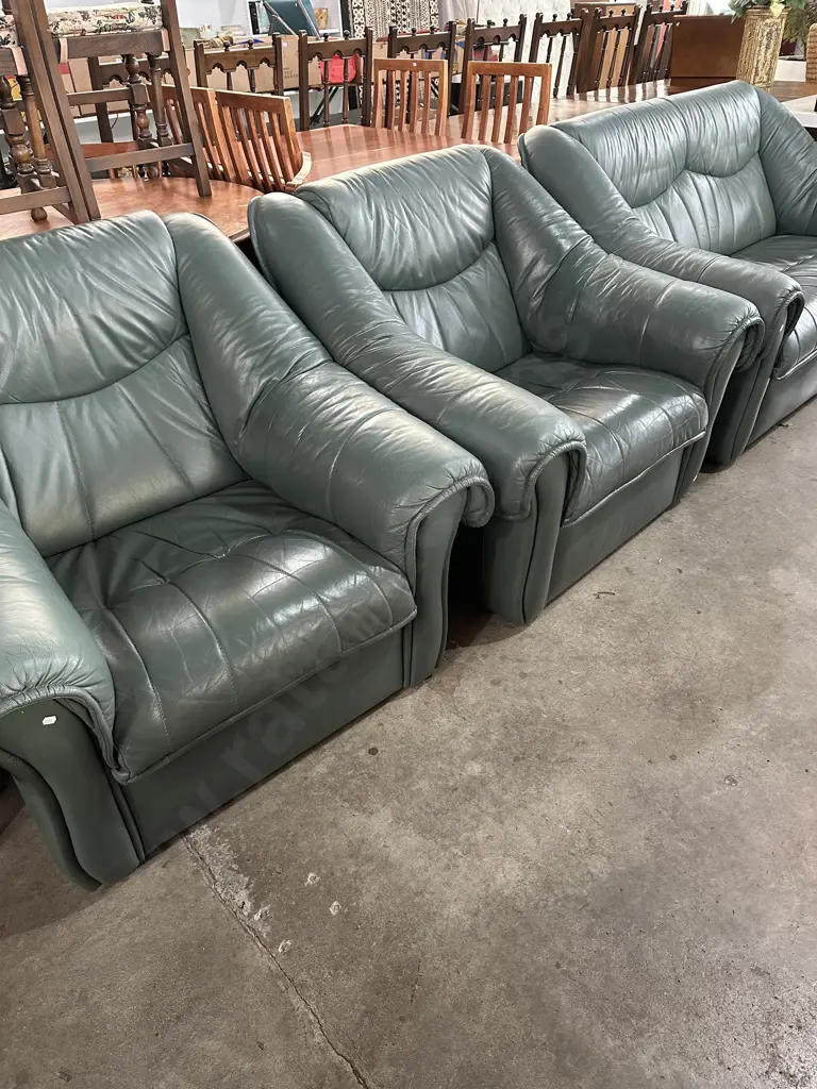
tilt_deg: -35.9
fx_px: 755
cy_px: 544
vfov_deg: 71.6
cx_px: 408
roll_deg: +2.3
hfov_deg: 56.8
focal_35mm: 24
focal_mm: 6.86
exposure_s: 1/50
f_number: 1.78
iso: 320
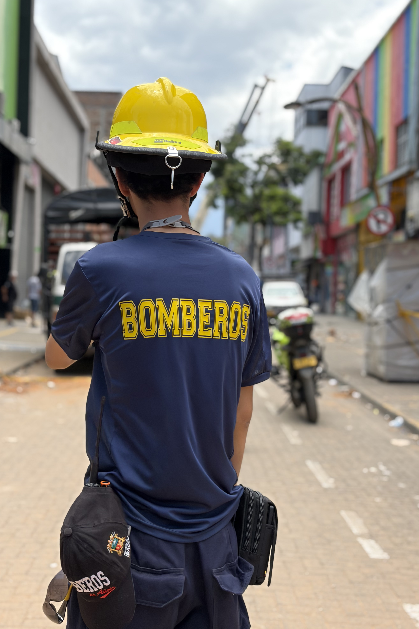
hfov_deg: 24.6
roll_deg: -1.4
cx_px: 205
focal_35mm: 55
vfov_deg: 36.2
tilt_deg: -0.4
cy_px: 311
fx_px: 960
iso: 50
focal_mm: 5.96
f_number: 1.6
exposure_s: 1/1312
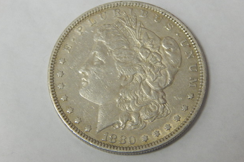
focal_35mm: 122
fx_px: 827
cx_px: 120
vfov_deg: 11.2
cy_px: 78
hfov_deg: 16.8
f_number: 4.6
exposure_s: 1/30
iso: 400
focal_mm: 20.5
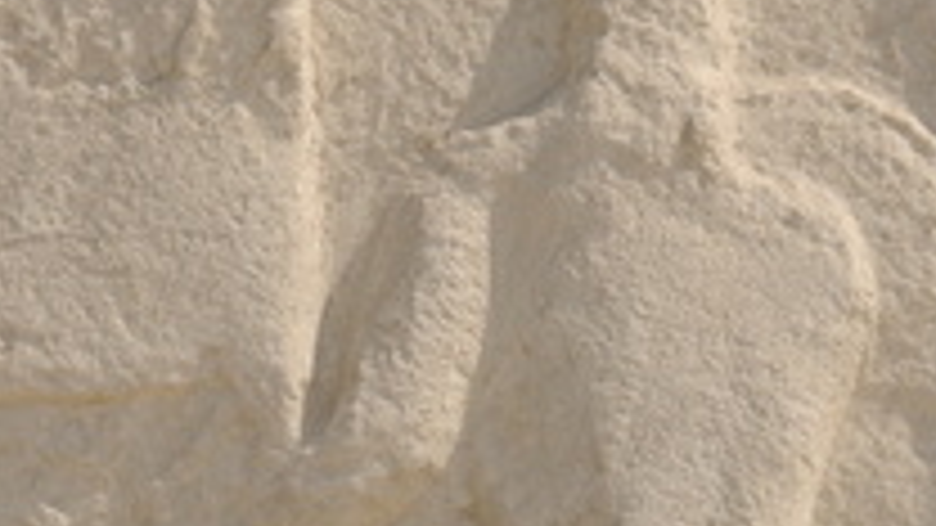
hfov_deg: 2.5
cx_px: 304
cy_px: 625
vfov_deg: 1.4
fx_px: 21046
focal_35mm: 848
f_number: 13
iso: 320
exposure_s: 1/640
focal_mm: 170
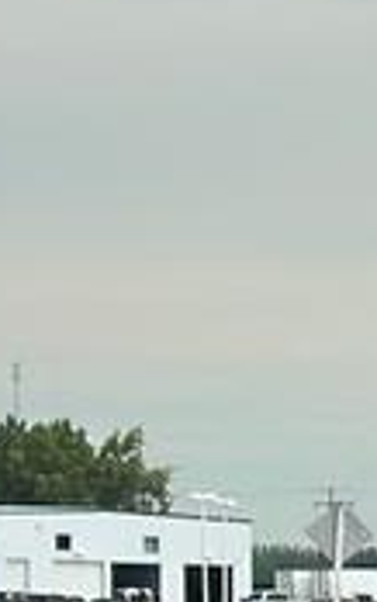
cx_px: 2054
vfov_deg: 5.5
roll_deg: -1.8
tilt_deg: -3.1
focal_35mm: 374
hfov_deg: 3.2
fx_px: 6138
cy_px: 1000
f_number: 1.78
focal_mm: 6.86
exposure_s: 1/3155
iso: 100
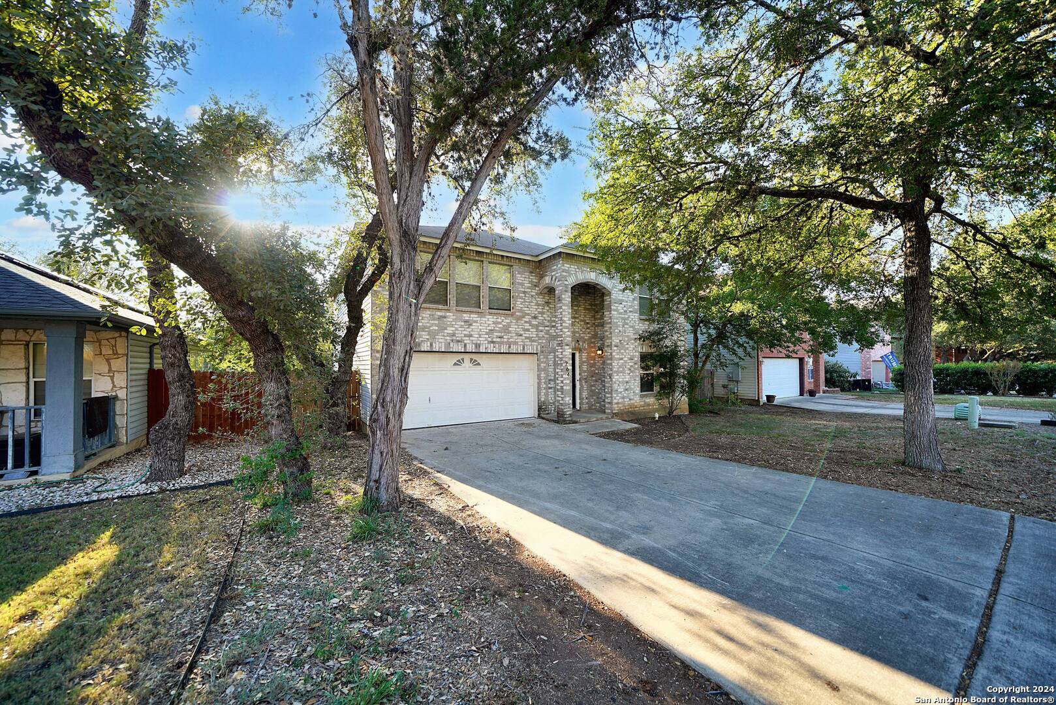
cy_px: 352
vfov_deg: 90.1
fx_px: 352
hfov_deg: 112.6
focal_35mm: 12
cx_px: 528
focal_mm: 12
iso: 100
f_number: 5
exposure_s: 1/100
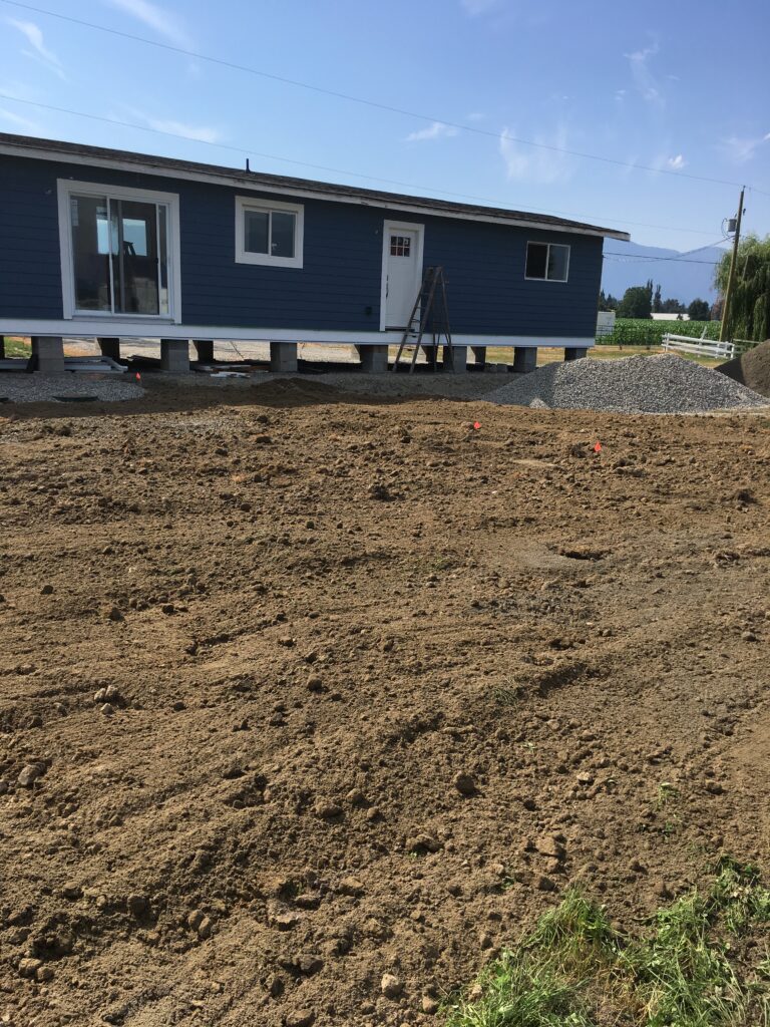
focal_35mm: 29
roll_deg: -1.8
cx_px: 385
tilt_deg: -12.5
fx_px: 860
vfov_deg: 61.7
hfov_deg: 48.2
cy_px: 514
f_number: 2.2
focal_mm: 4.15
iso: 25
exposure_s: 1/1709
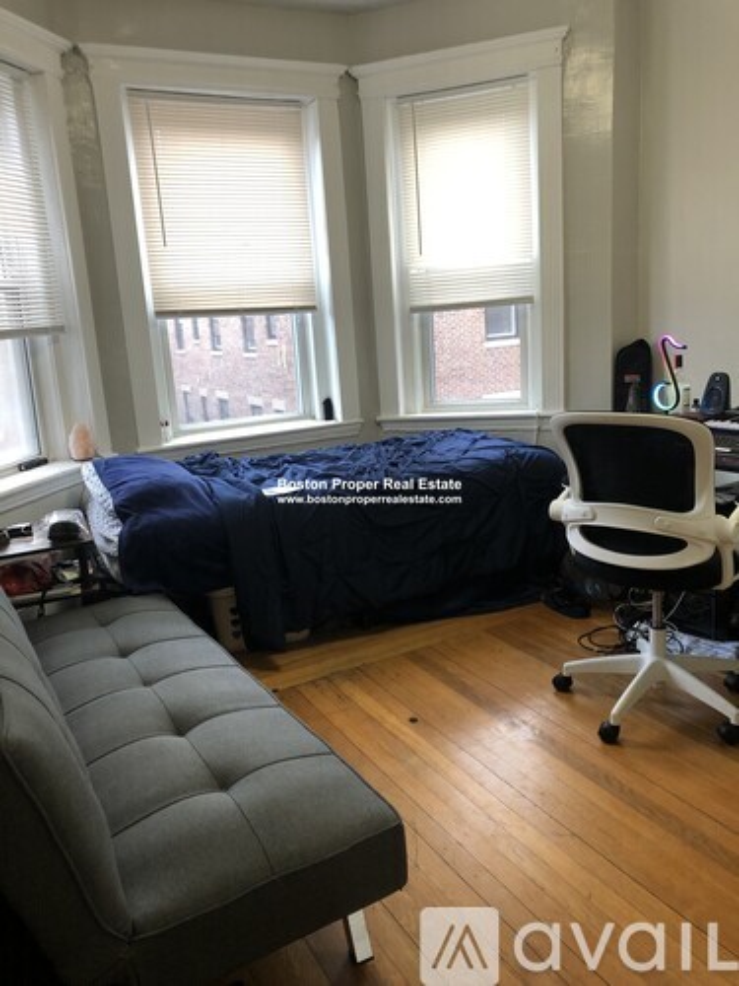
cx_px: 370
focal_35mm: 28
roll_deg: +4.1
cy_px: 493
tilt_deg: -11.9
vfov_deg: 63.4
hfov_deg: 49.7
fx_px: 797
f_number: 1.8
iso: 40
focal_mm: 3.99
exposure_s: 1/20
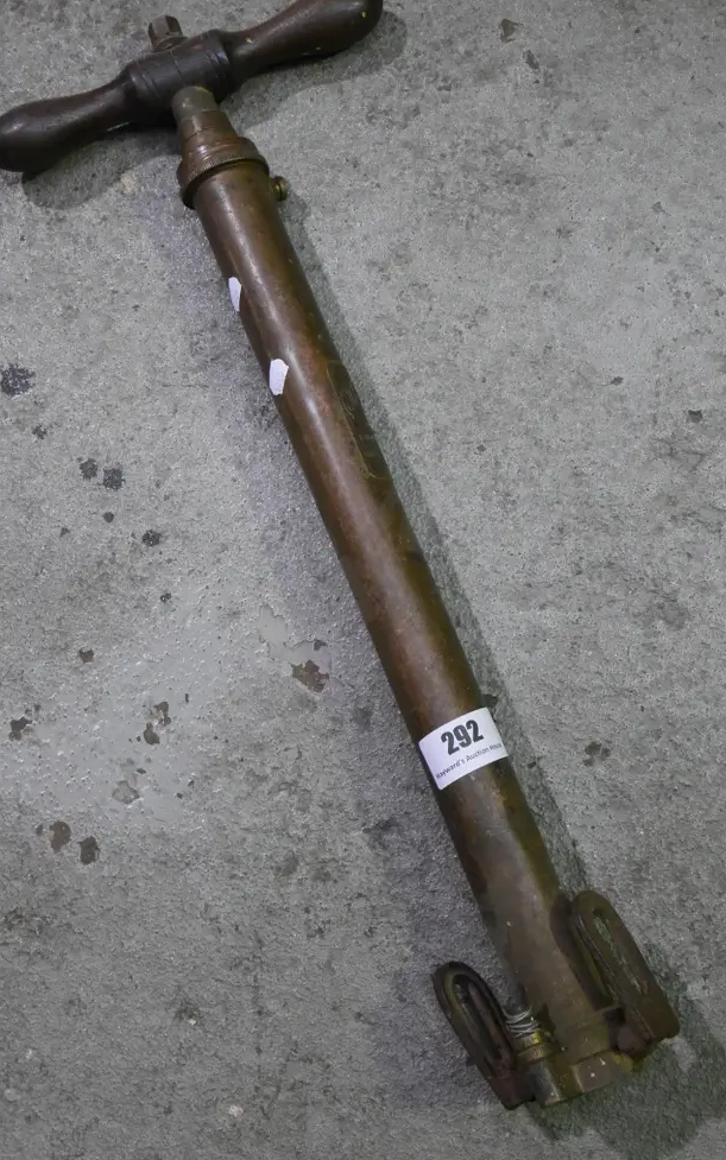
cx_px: 378
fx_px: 1899
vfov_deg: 34.0
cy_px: 558
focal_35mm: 60
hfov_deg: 21.6
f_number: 5.3
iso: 3200
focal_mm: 27
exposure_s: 1/80
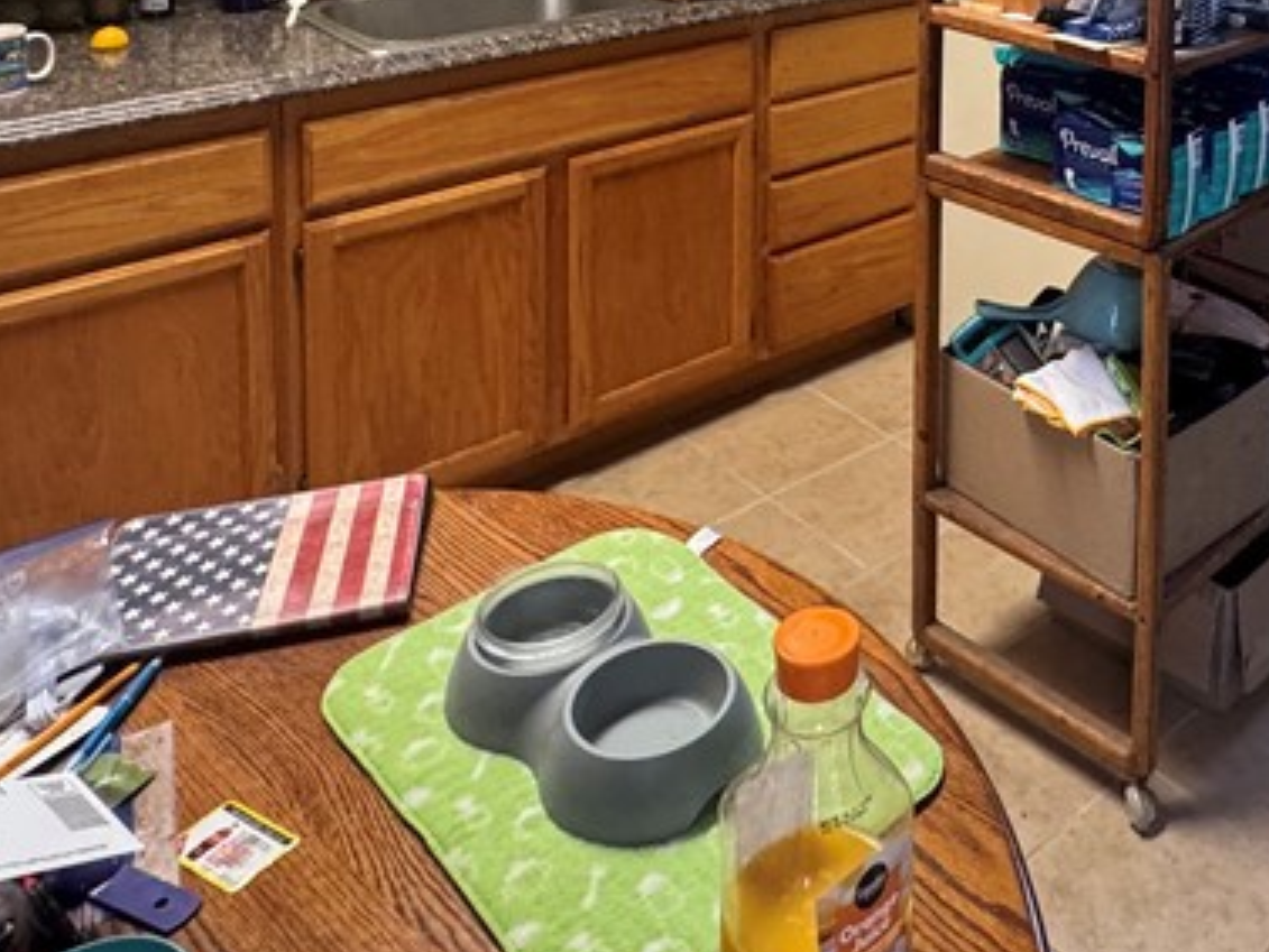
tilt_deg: -5.0
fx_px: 1393
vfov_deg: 31.7
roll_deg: -1.6
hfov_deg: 45.7
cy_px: -182
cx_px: 1064
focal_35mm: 38
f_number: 2.2
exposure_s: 1/99
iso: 250
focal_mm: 2.22
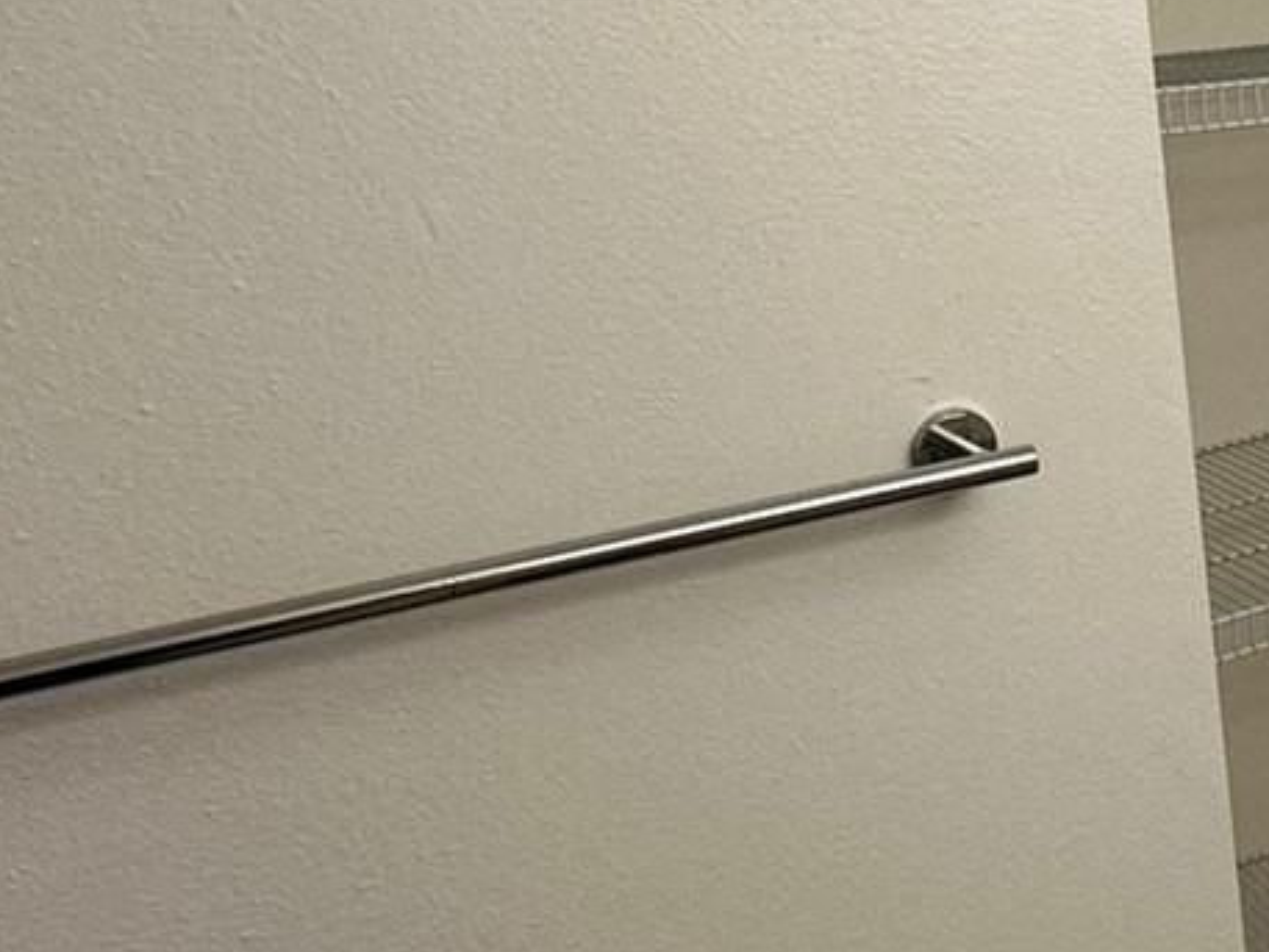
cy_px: 289
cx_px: 1477
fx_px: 1797
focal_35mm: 49
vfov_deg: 29.4
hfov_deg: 32.8
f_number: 2.2
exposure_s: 1/120
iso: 125
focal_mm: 2.22
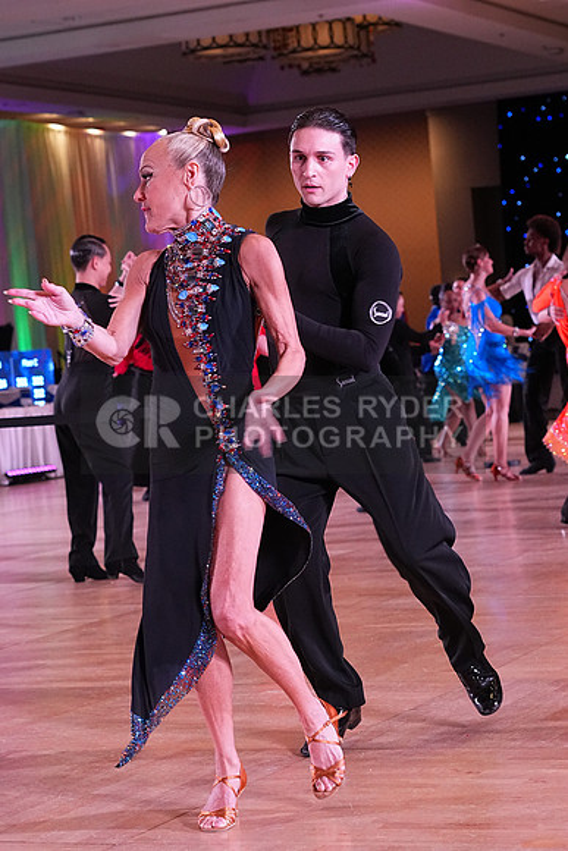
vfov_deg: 21.2
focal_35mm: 96
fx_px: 2270
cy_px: 426
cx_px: 284
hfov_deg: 14.3
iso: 3200
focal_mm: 64
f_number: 5
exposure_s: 1/400
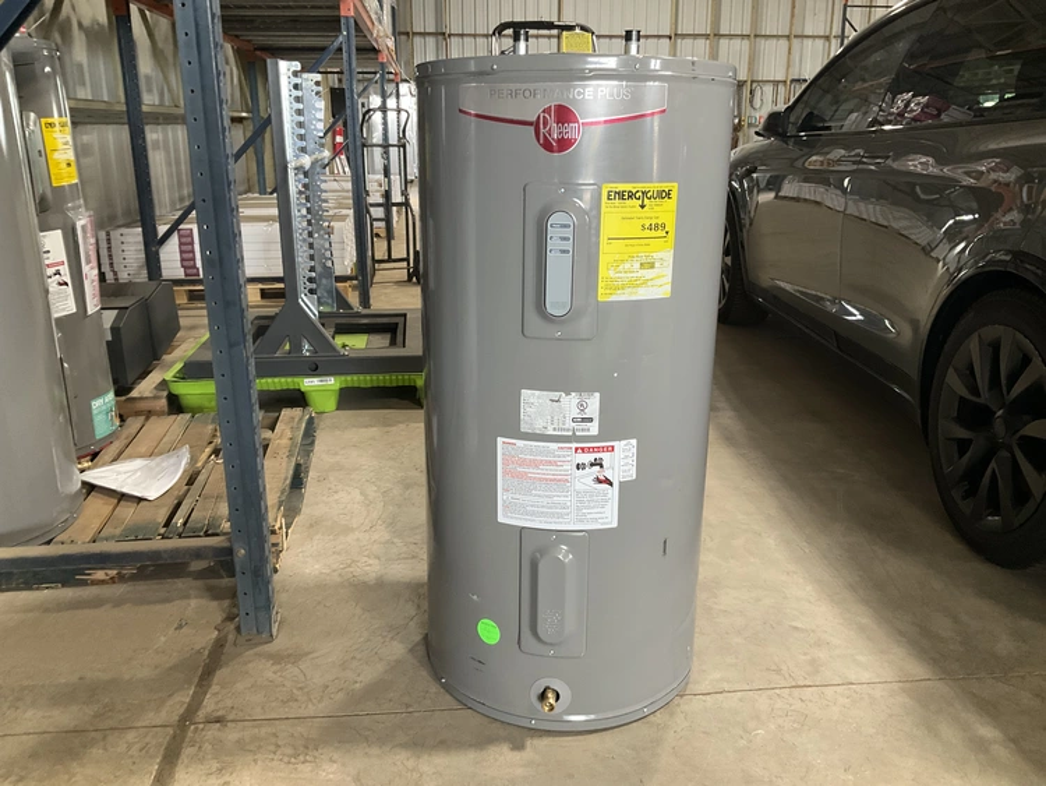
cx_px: 523
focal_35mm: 29
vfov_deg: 48.3
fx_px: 877
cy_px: 393
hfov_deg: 61.6
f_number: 1.8
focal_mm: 3
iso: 125
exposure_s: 1/60
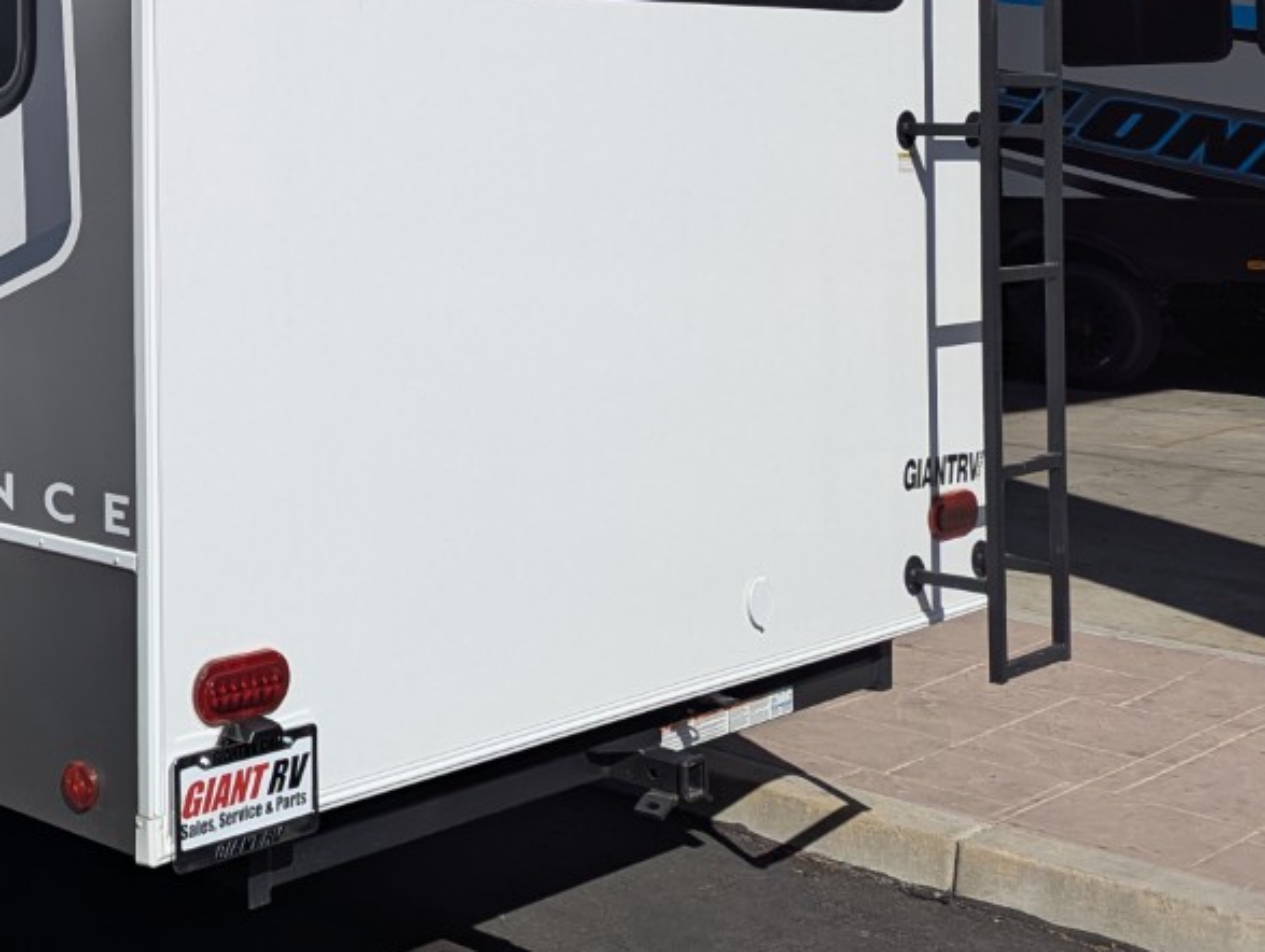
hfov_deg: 29.8
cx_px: -173
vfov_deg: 25.0
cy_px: 108
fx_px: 2086
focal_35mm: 57
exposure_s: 1/4926
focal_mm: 6.81
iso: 70
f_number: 1.85
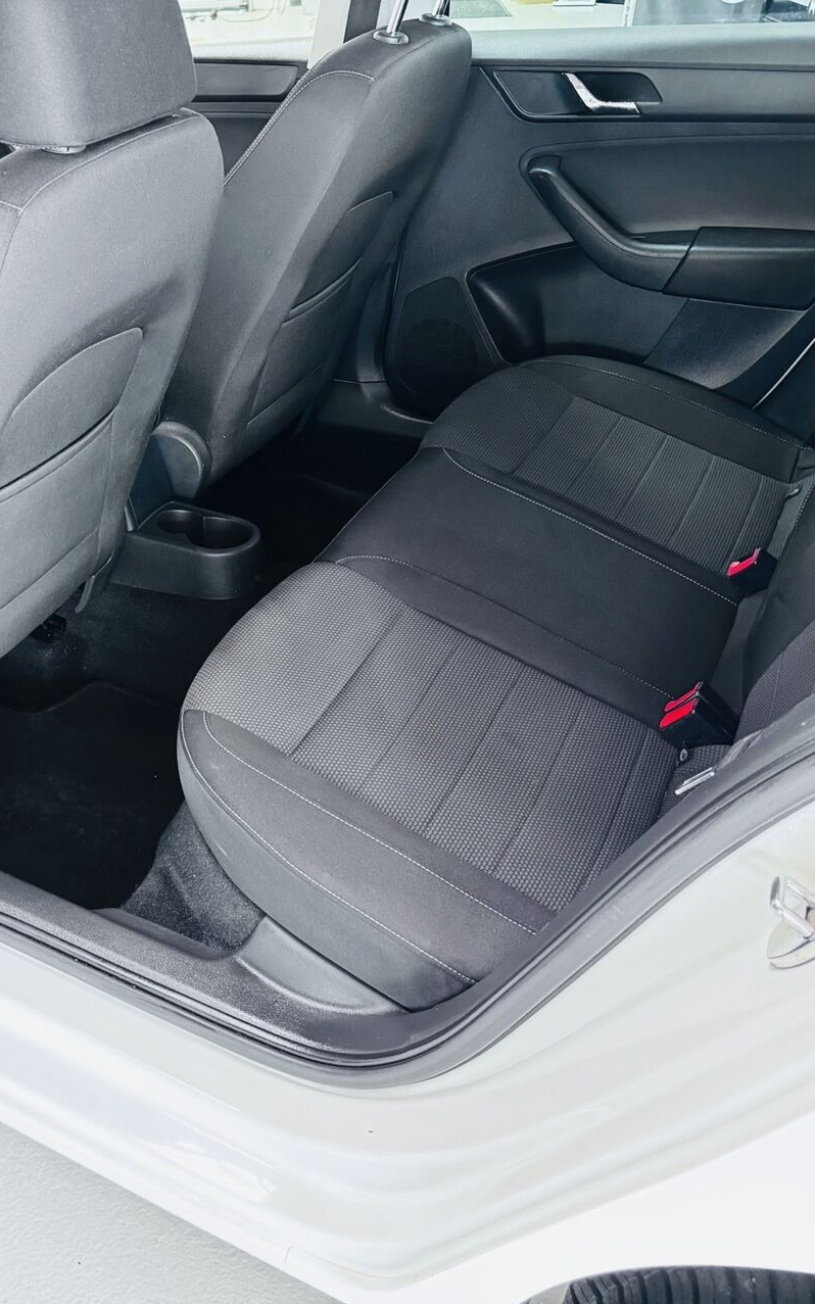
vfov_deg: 56.7
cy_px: 653
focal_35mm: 34
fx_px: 1208
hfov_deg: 35.0
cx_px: 75
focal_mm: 6.76
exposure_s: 1/33
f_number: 1.78
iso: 800
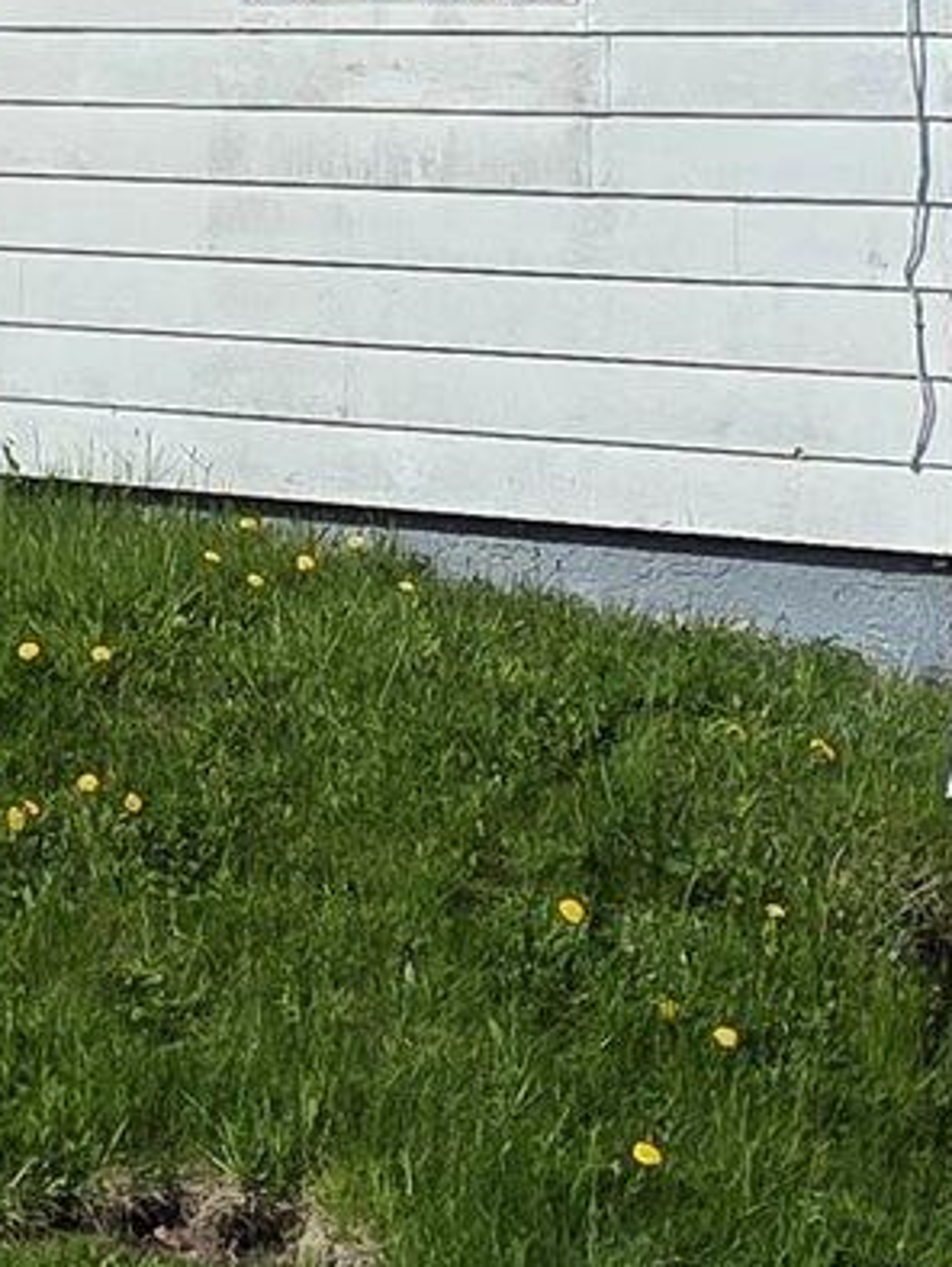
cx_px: -508
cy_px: -302
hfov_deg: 17.3
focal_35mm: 76
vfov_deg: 23.2
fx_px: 2784
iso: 40
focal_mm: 2.2
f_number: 1.9
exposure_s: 1/3185
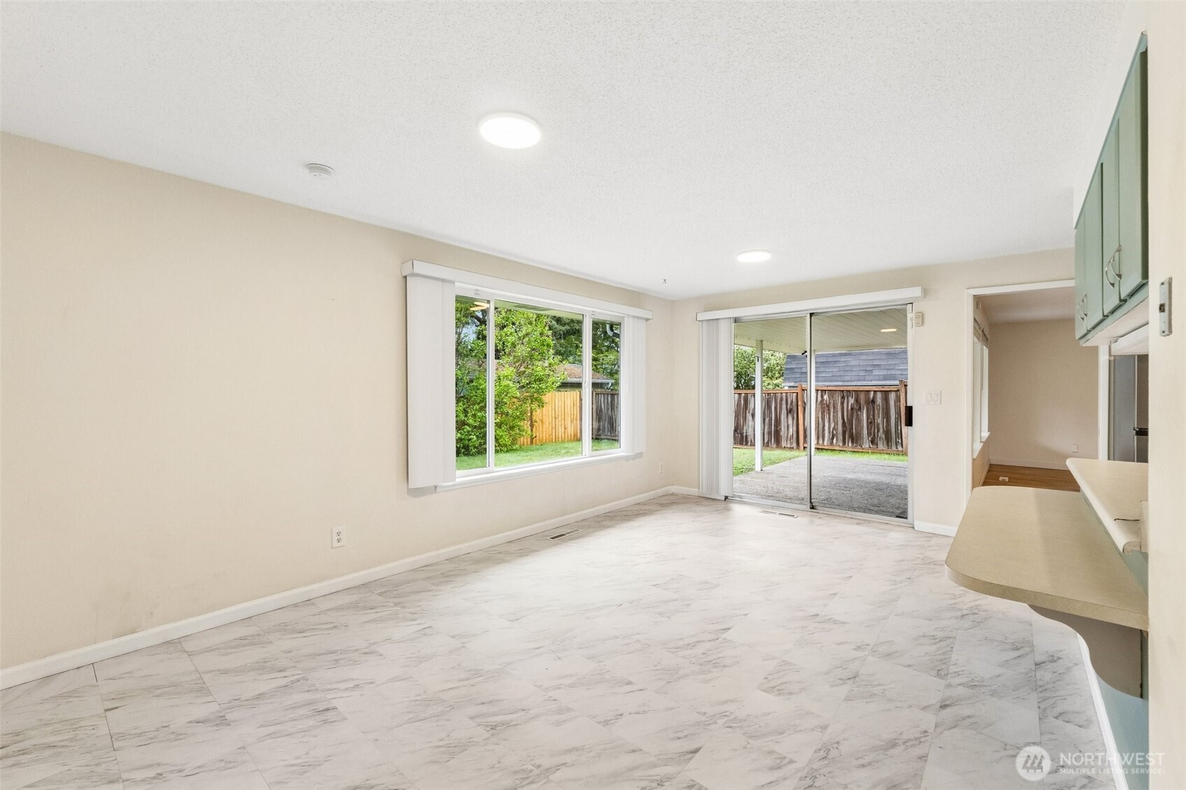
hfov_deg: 100.4
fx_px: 494
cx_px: 593
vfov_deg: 77.3
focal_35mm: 15
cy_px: 395
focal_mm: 10
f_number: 9
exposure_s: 1/13
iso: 250
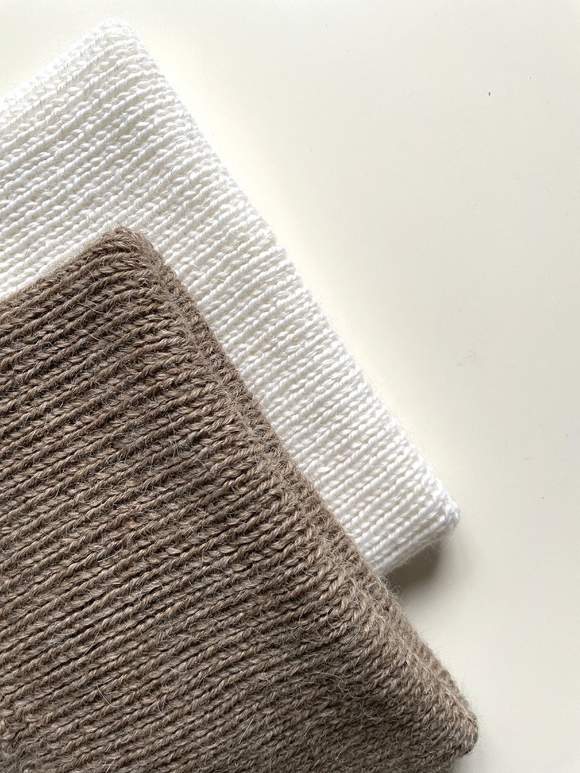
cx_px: 290
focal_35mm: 26
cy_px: 386
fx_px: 581
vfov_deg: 67.3
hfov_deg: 53.1
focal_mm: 4.2
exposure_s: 1/72
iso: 125
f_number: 1.6
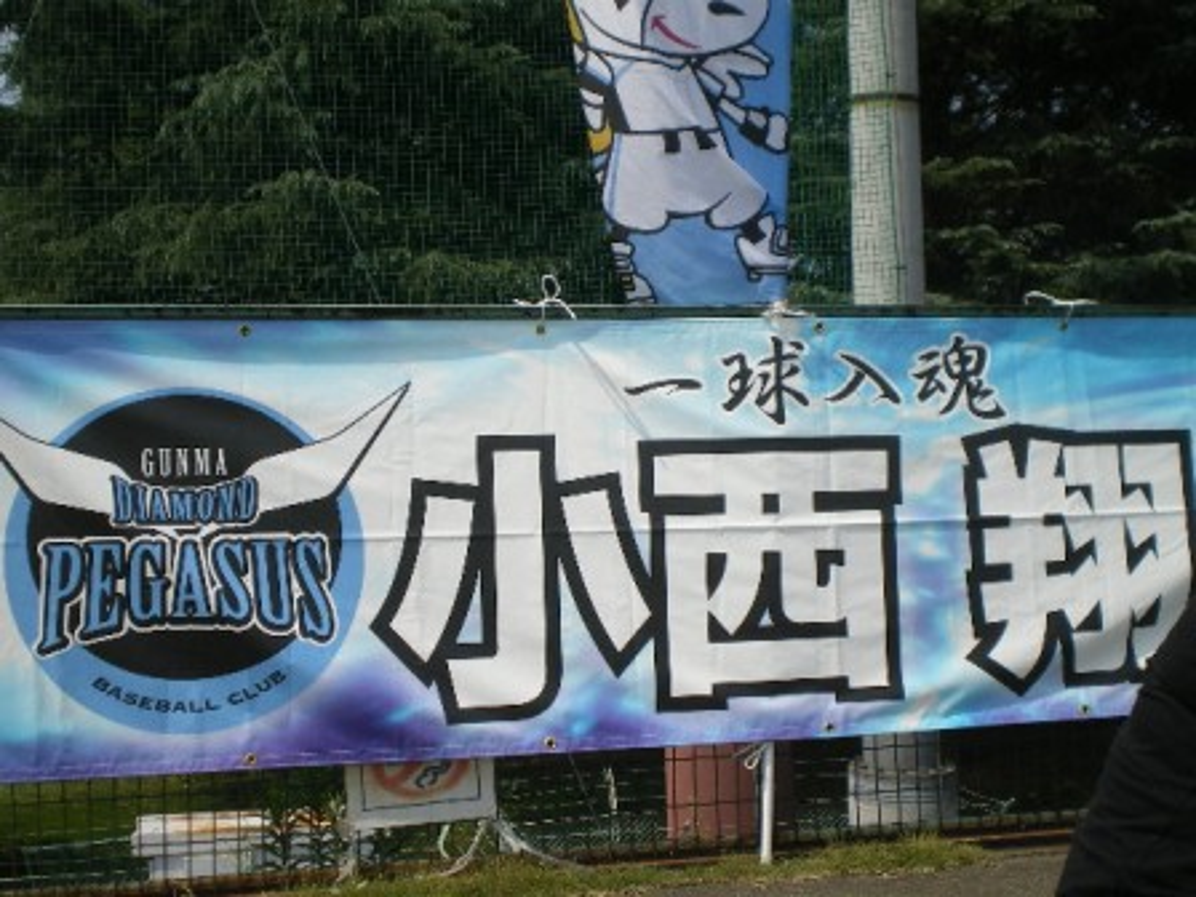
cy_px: 448
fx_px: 1658
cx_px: 598
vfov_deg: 30.3
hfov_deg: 39.7
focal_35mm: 48
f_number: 5.2
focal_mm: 8.4
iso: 50
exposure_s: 1/500
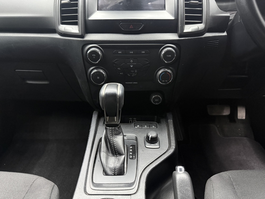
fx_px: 184
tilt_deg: -24.6
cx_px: 132
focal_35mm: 24
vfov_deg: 56.8
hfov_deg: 71.6
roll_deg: +1.0
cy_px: 100
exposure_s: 1/39
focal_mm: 6.76
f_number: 1.78
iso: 1000
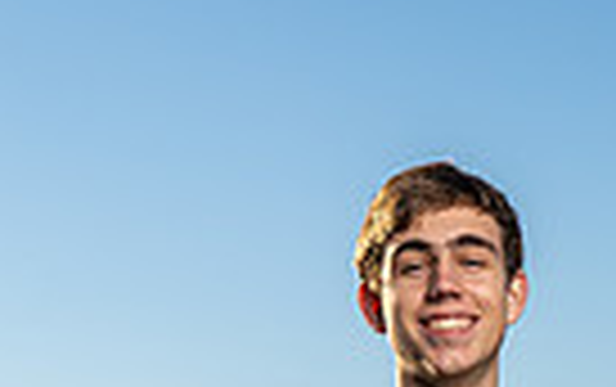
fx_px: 2807
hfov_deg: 12.5
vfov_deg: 7.4
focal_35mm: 167
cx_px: 445
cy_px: 904
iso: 100
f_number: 4.5
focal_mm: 50
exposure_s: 1/1000
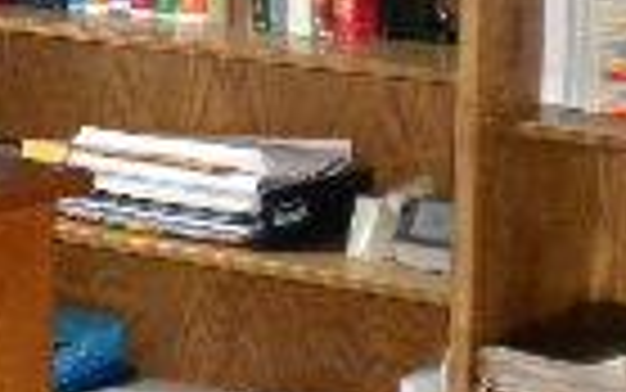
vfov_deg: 7.2
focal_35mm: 181
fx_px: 3089
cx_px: -36
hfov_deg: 11.4
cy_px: -162
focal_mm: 6.6
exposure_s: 1/30
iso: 400
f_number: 3.5
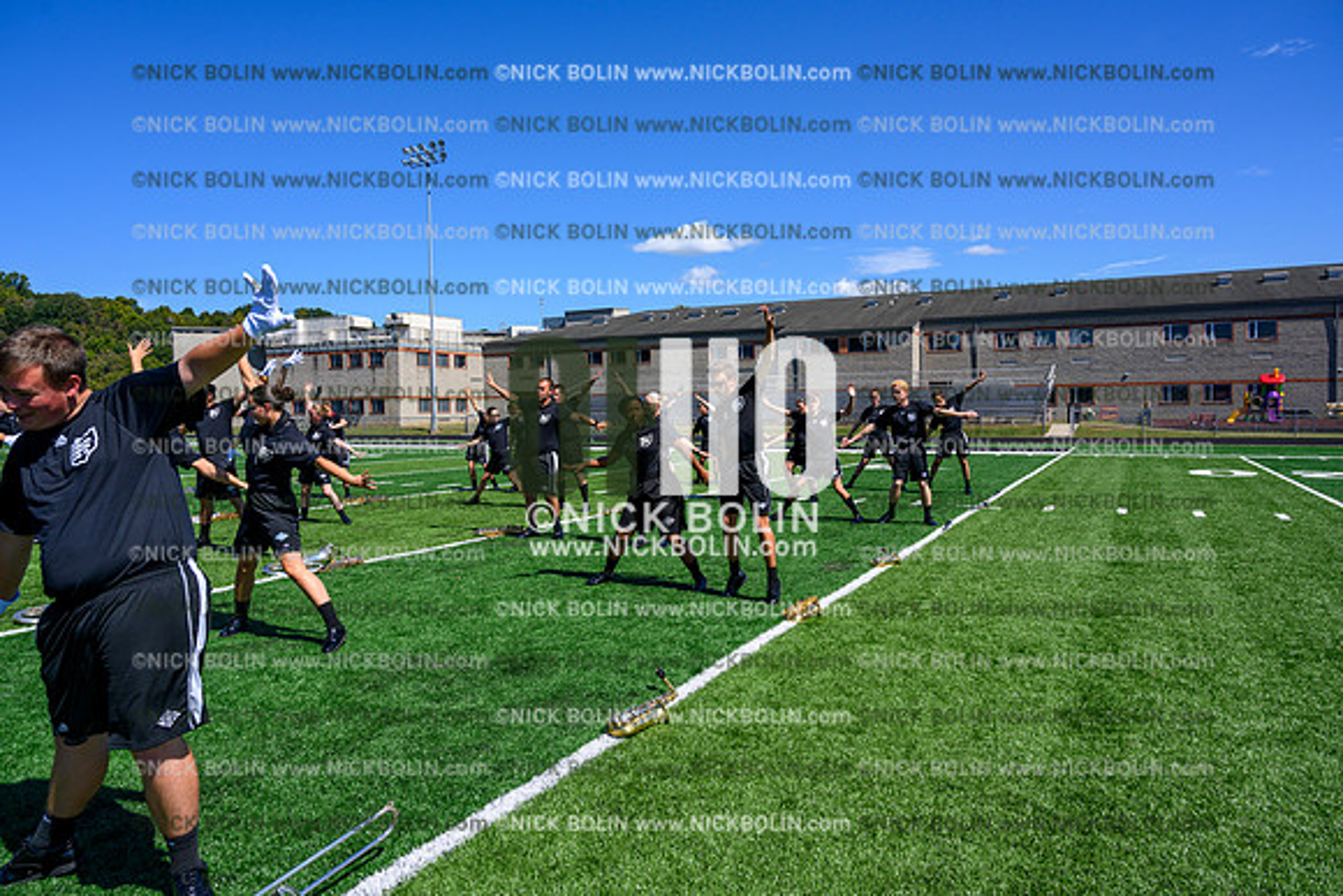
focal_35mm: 24
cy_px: 448
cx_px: 672
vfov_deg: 53.2
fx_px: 896
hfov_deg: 73.7
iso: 160
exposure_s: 1/640
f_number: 8
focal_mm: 24
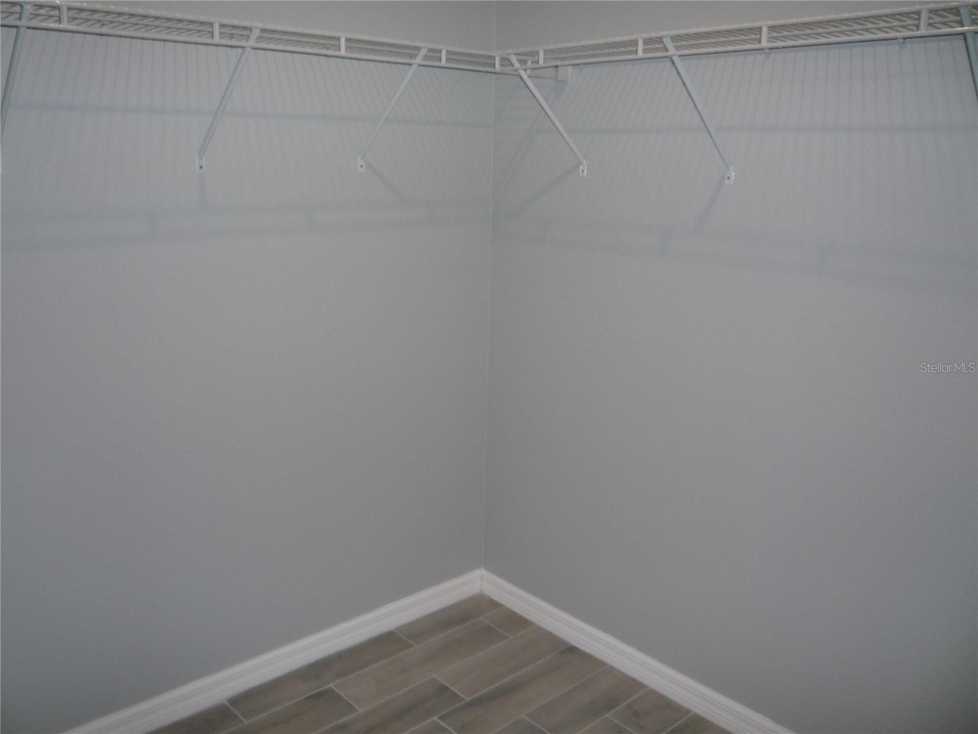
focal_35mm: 30
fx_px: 848
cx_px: 489
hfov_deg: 60.0
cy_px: 367
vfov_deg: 46.8
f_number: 3.3
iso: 100
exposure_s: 1/30
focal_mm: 5.2
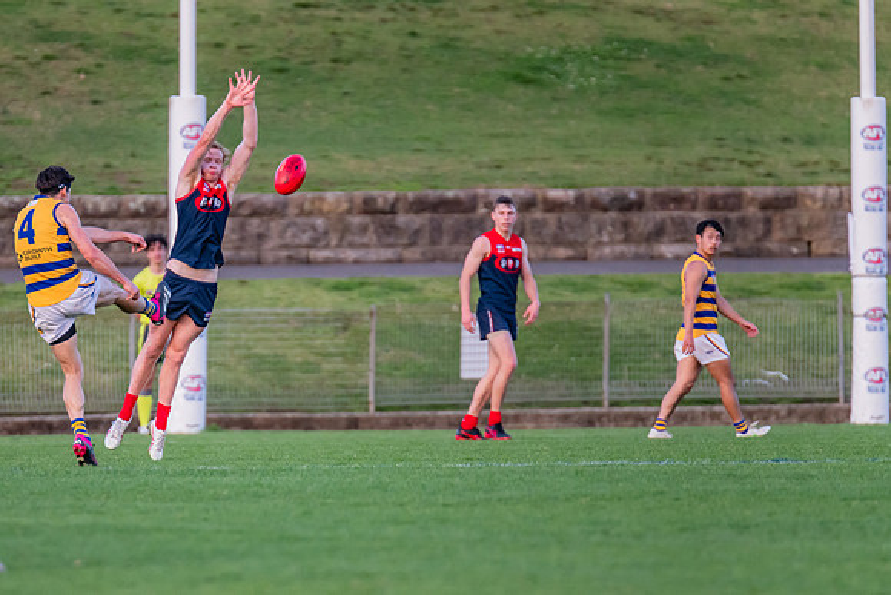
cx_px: 214
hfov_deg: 3.2
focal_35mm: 638
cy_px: 358
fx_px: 15792
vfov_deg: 2.2
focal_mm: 420
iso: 1400
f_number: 4
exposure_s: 1/1250
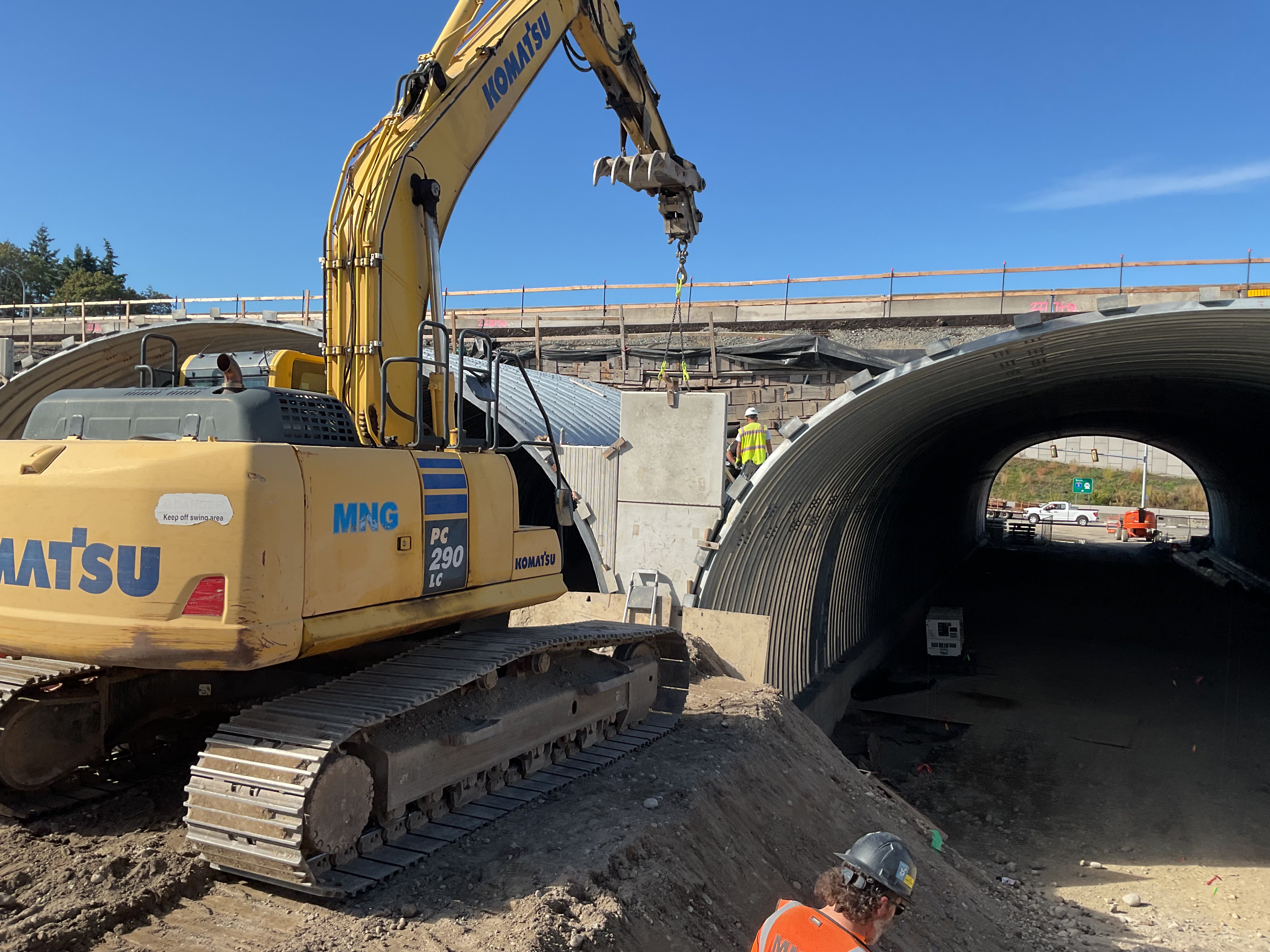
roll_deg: -3.3
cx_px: 635
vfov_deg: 48.2
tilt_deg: -4.4
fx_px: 1064
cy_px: 476
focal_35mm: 29
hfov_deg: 61.7
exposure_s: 1/1144
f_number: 1.8
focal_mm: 3
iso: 16
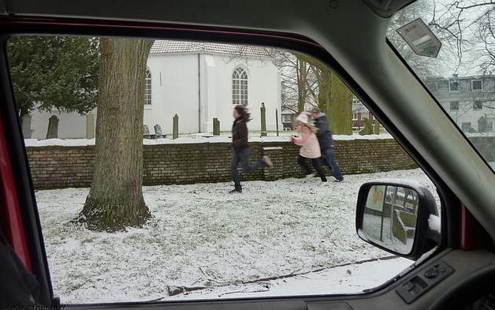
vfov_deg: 45.8
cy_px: 126
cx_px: 251
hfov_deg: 68.4
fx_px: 364
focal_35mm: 27
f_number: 3.3
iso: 125
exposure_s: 1/80
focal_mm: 4.5
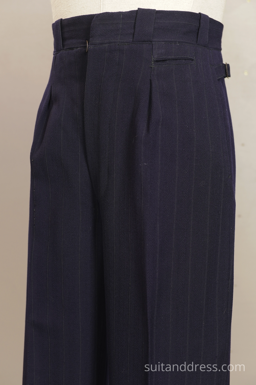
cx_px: 128
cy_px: 192
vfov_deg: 41.1
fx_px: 512
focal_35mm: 48
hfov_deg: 28.1
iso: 200
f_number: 4
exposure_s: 1/20
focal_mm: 32
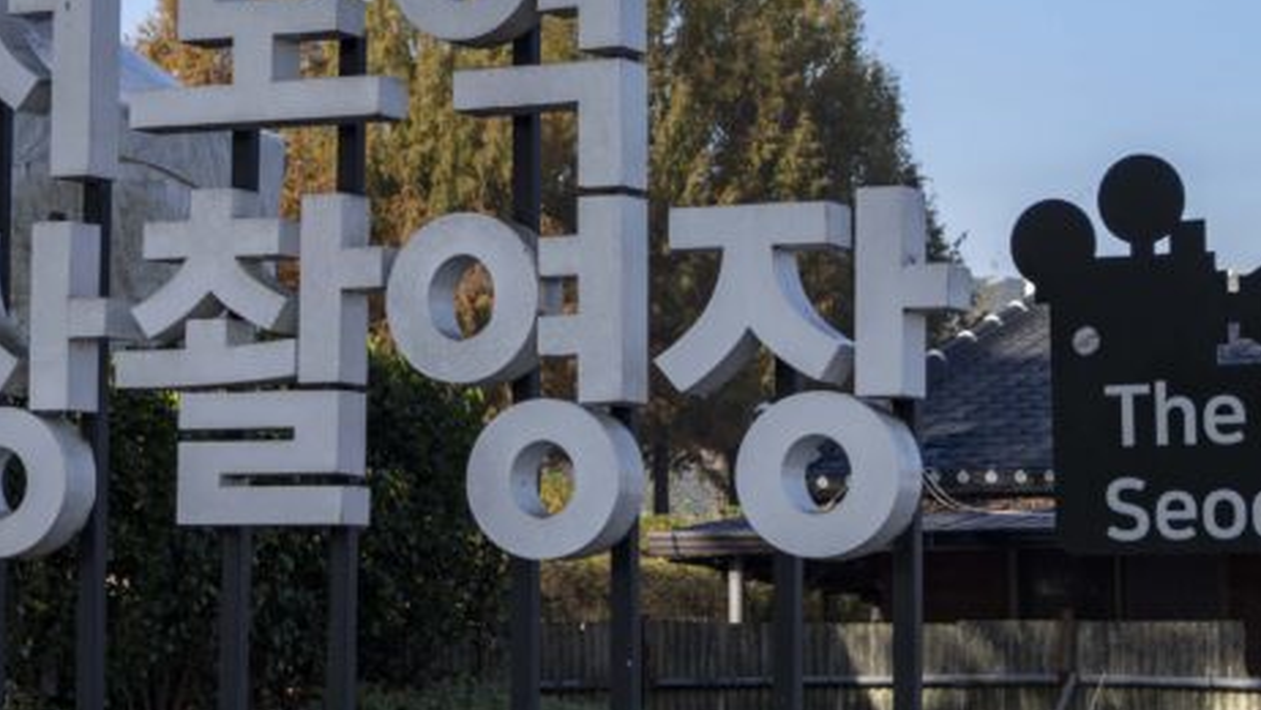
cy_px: 135
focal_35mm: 116
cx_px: 628
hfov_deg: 18.5
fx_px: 3879
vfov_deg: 10.4
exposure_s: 1/100
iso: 100
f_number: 10
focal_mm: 50
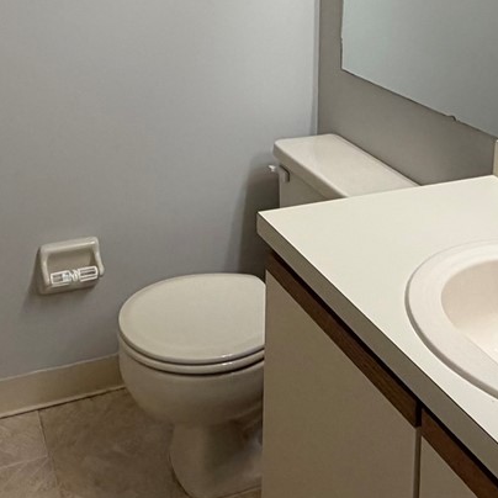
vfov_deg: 31.3
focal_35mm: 49
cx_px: 214
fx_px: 798
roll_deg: -1.0
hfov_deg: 34.6
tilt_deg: -4.3
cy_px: -32
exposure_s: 1/60
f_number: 2.2
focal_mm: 2.22
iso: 160
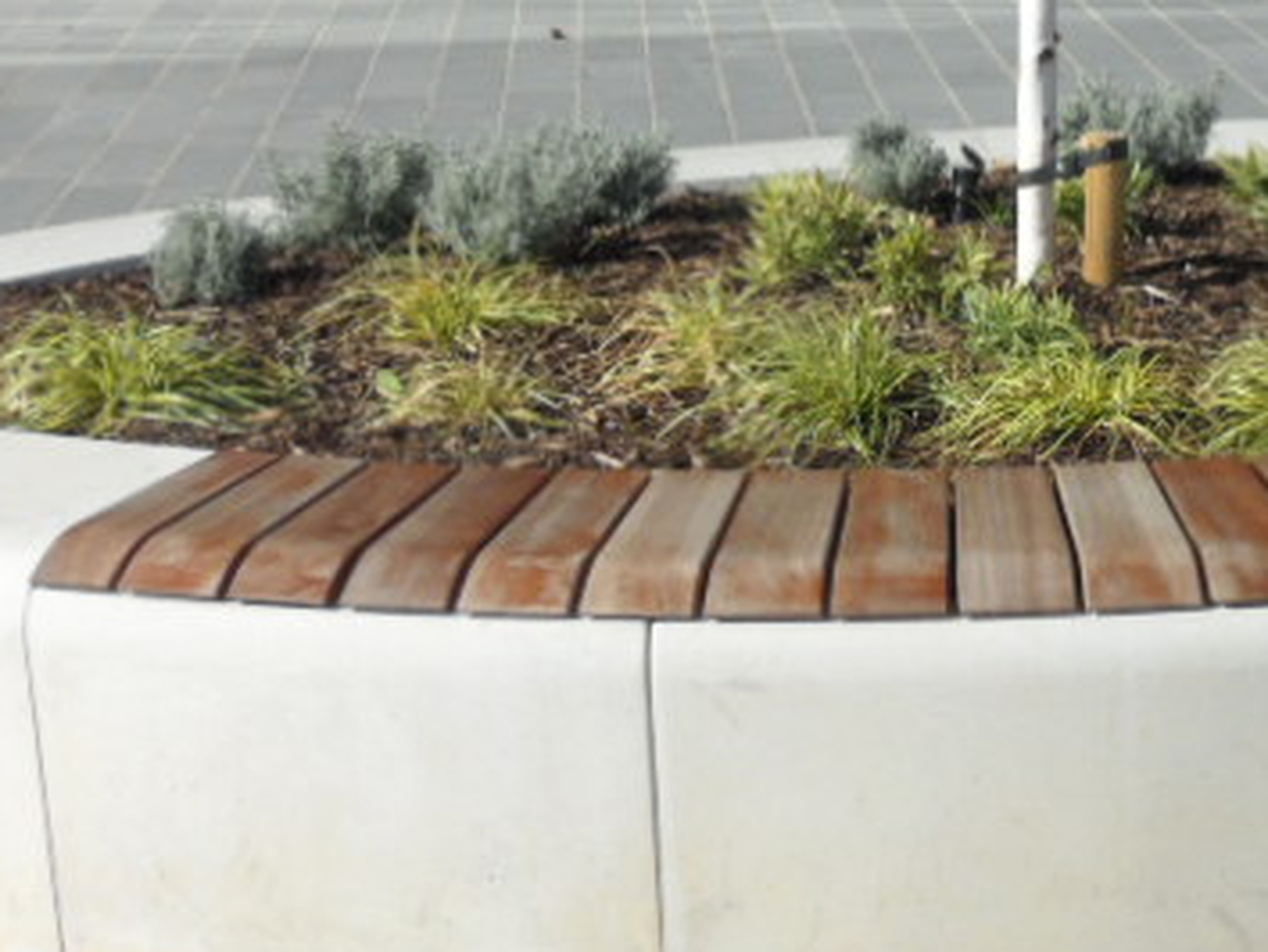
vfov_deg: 18.9
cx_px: 996
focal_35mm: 78
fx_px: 2859
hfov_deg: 24.6
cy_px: 311
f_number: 8.9
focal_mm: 4.9
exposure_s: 1/125
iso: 80
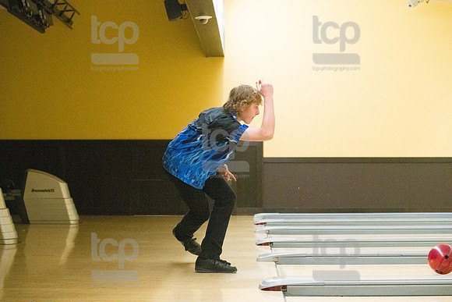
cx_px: 226
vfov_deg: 19.5
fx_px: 879
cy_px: 151
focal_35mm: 70
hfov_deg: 28.8
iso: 10000
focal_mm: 70
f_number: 4.5
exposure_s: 1/1000
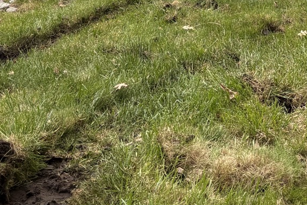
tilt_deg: -7.7
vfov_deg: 13.2
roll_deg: -6.0
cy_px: -151
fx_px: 811
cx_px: 210
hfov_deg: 21.4
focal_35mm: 95
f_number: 1.6
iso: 50
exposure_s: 1/414
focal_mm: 5.96
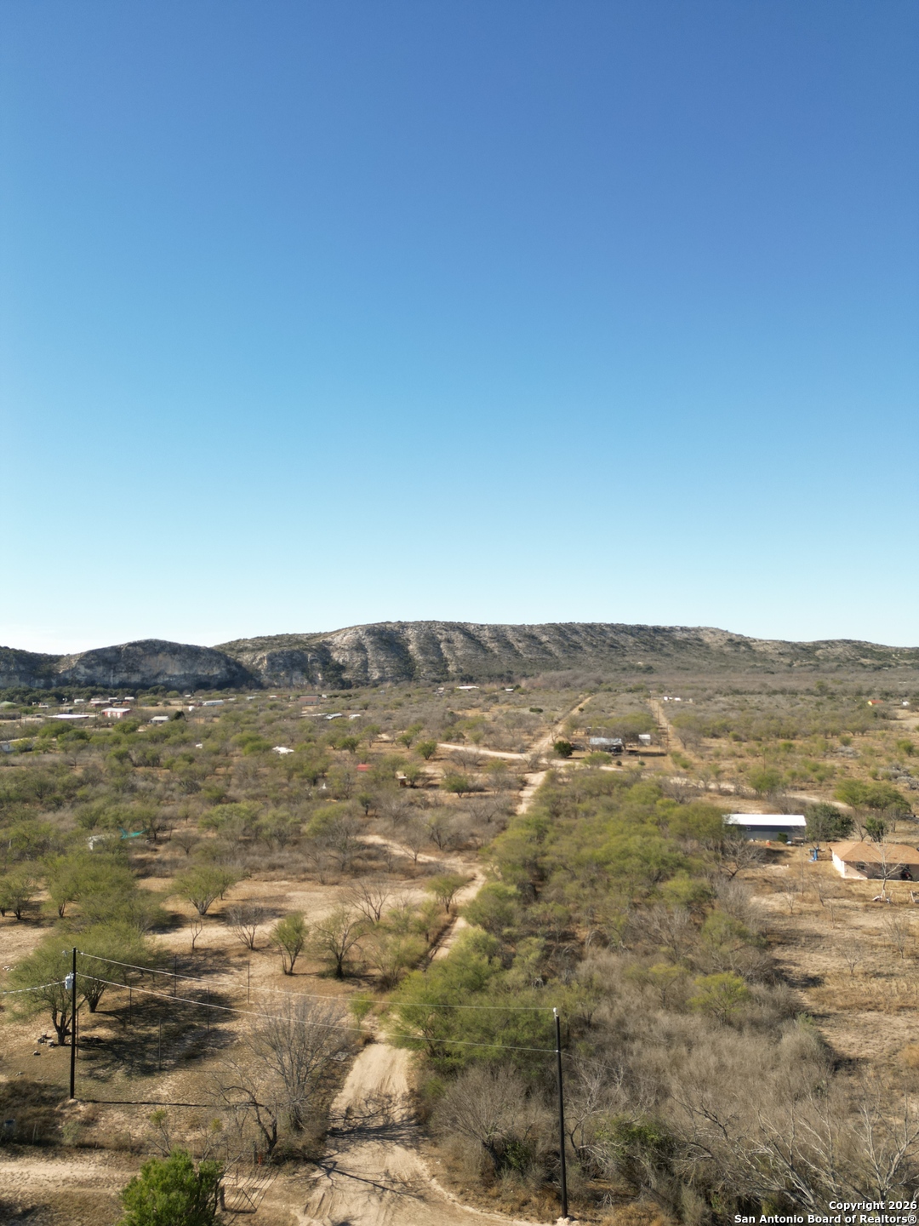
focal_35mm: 24
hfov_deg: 56.8
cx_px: 460
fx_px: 850
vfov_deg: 71.6
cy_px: 613
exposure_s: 1/1600
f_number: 1.7
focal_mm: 6.72
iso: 100
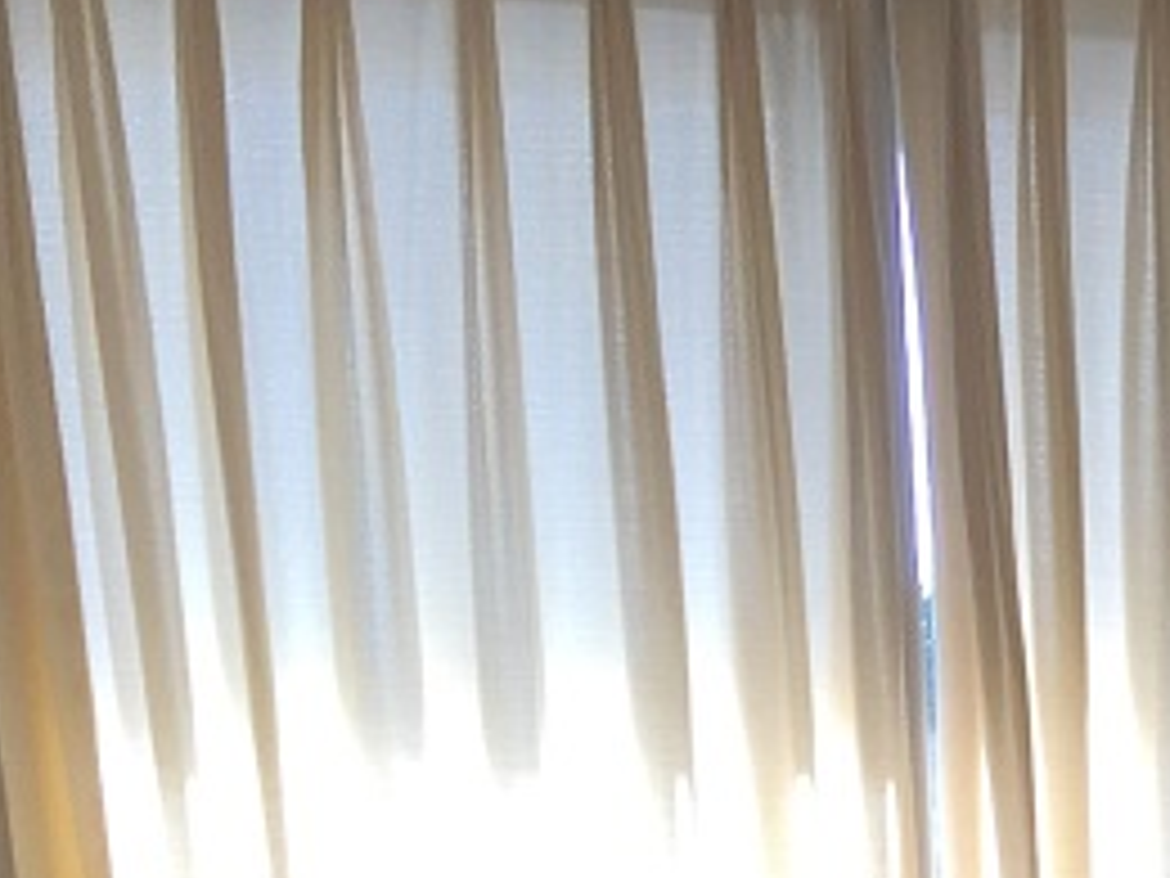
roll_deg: -0.4
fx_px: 4833
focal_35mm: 143
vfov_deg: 9.3
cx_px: 1836
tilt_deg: -14.4
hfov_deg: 13.0
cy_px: 2062
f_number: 2.2
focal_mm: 4.15
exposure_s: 1/159
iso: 32
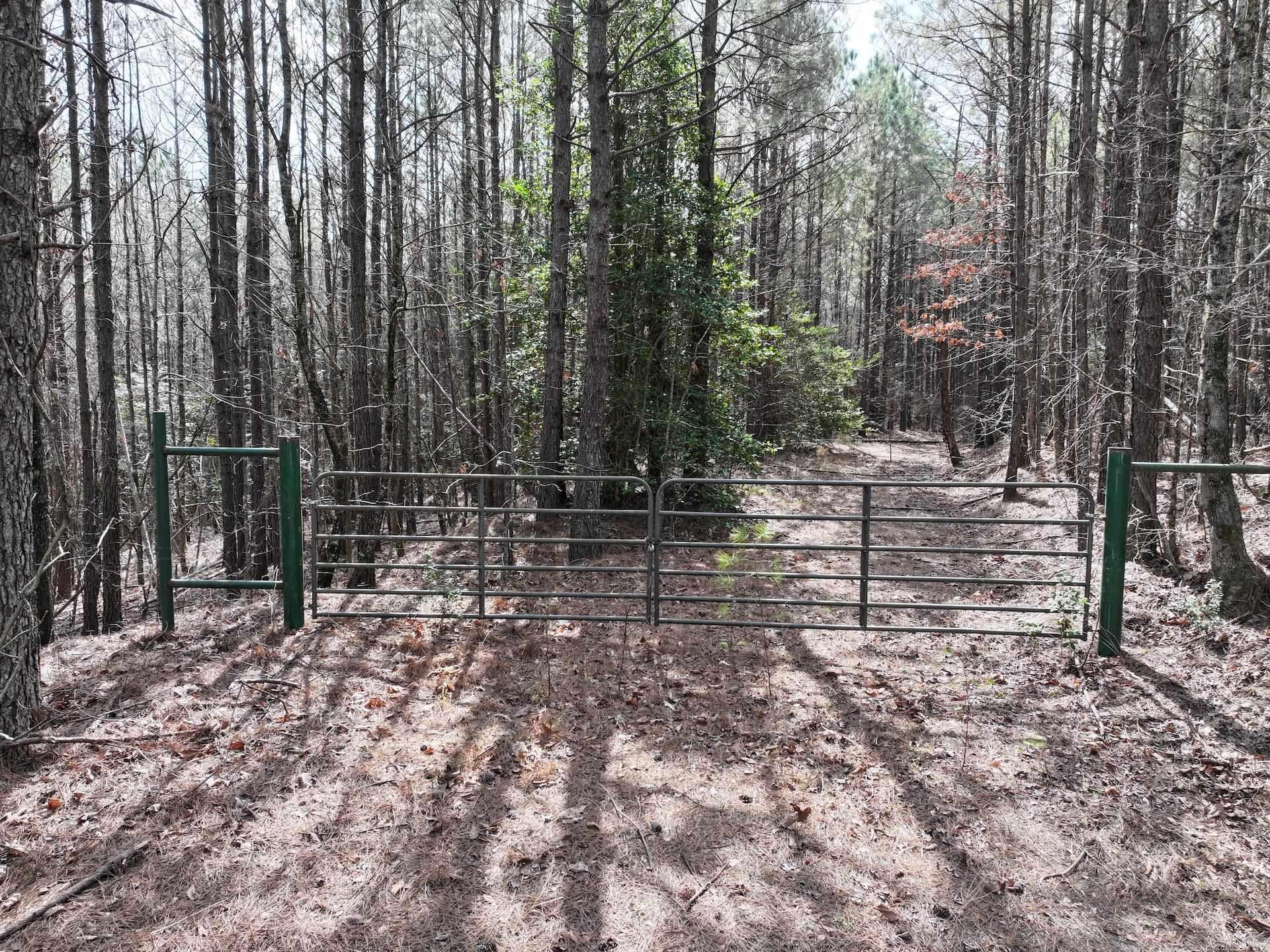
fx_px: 880
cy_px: 476
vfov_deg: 56.8
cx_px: 635
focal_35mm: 24
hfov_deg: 71.6
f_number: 2.8
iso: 390
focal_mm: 12.29
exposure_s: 1/800
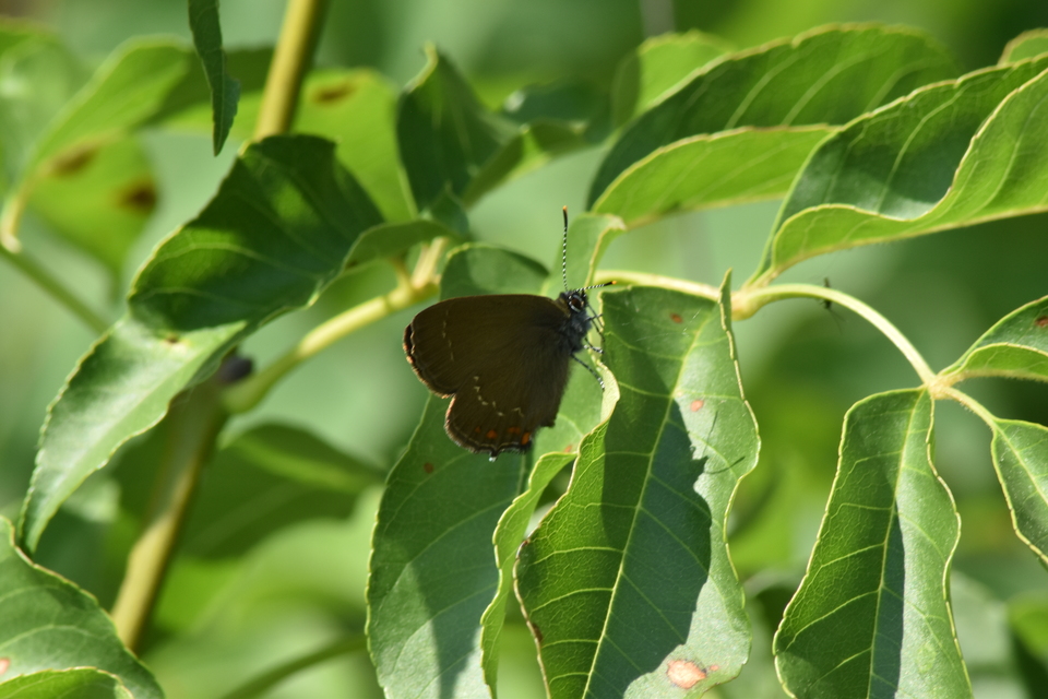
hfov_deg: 4.6
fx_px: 13099
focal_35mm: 450
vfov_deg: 3.1
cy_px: 350
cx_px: 524
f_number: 20
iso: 400
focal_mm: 300
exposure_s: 1/160
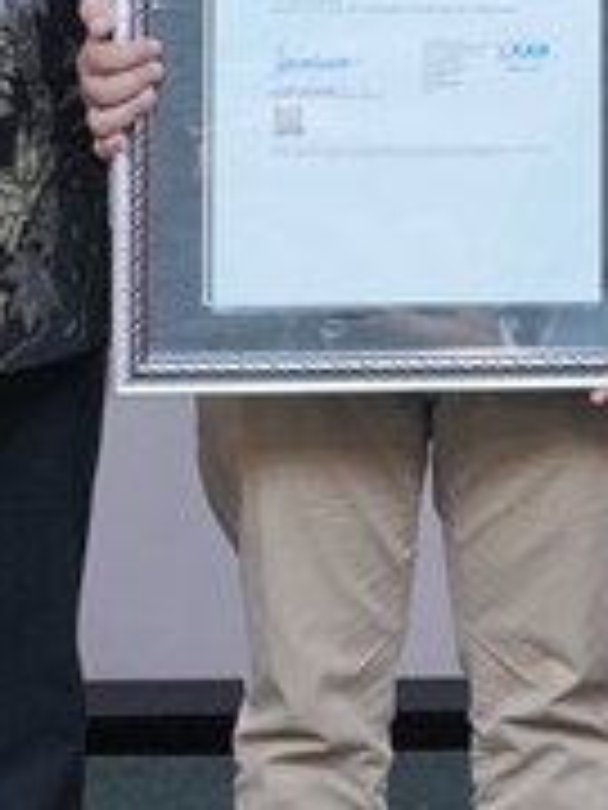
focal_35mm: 142
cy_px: -61
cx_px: 644
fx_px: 3325
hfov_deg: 10.3
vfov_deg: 13.6
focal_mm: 26
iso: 1600
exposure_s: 1/100
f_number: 4
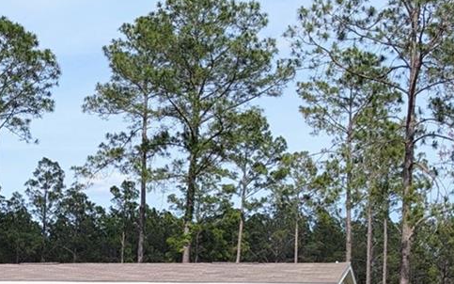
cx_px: -127
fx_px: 1039
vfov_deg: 15.0
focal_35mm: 84
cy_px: 346
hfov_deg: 22.2
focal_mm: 6.9
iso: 22
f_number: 1.68
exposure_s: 1/1052
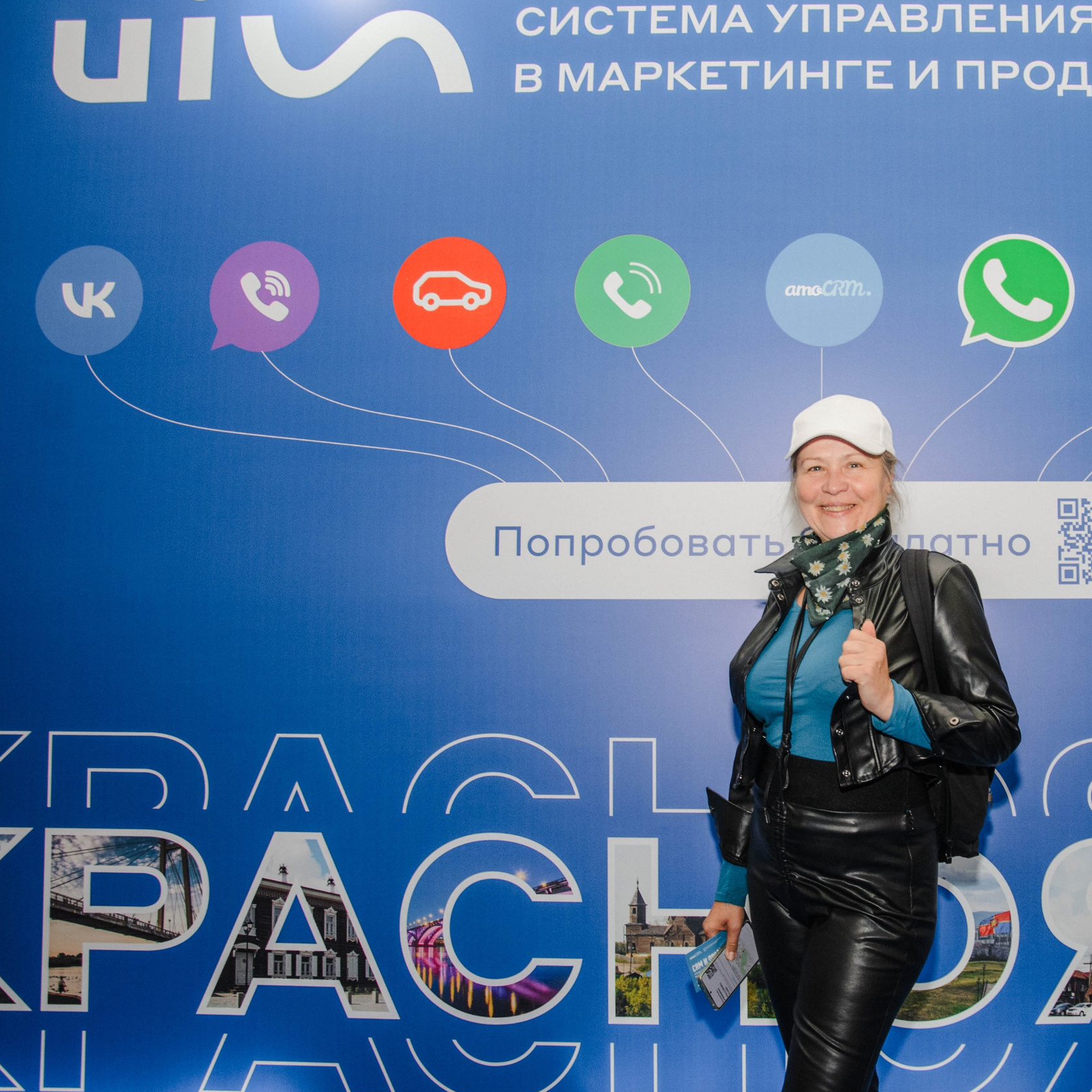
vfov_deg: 44.9
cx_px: 839
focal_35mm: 37
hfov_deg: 43.3
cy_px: 550
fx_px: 1321
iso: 320
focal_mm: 18
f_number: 3.5
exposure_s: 1/125
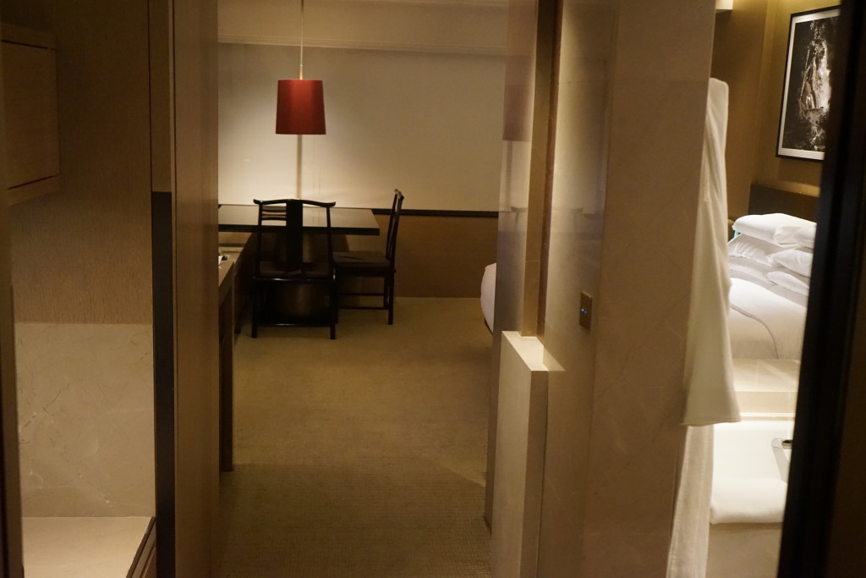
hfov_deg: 49.5
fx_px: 938
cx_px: 433
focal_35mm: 39
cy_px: 289
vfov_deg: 34.2
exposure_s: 1/80
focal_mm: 39
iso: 6400
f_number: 4
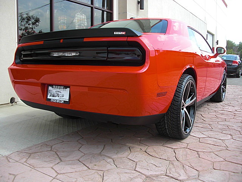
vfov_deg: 39.7
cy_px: 91
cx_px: 121
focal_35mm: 36
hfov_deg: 51.4
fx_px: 252
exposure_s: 1/500
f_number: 2.8
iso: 50
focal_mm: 6.3
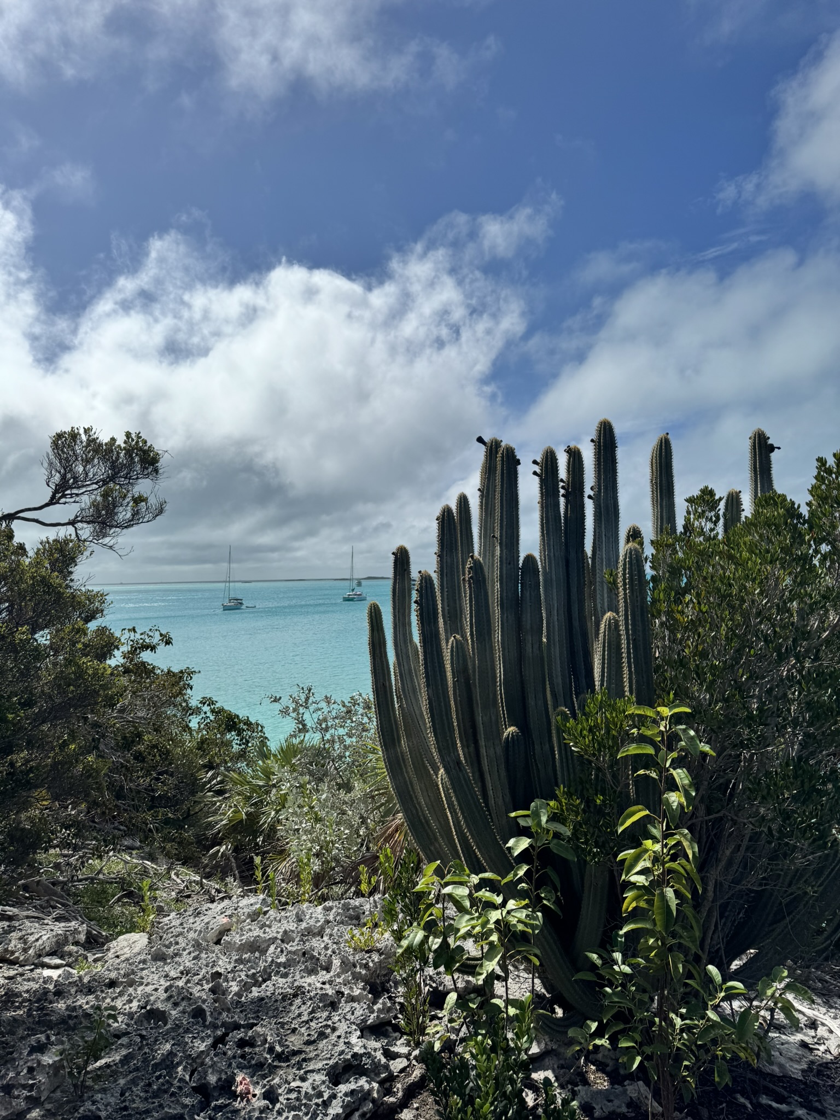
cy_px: 560
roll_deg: +1.2
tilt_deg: +1.4
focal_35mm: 24
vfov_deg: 71.6
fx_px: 777
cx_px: 420
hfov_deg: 56.8
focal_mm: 6.76
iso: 64
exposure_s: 1/12346
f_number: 1.78
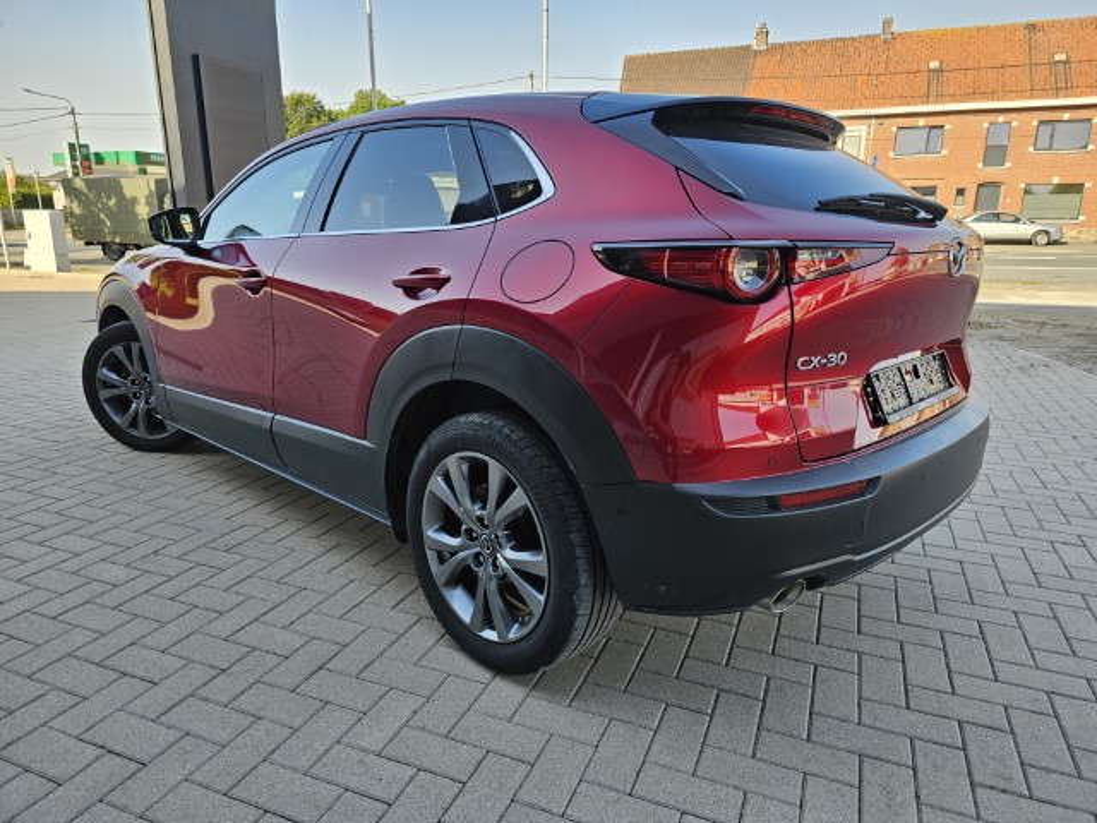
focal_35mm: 23
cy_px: 412
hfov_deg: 73.9
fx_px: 729
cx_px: 548
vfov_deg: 58.9
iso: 12
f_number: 1.7
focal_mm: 6.3
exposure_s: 1/180
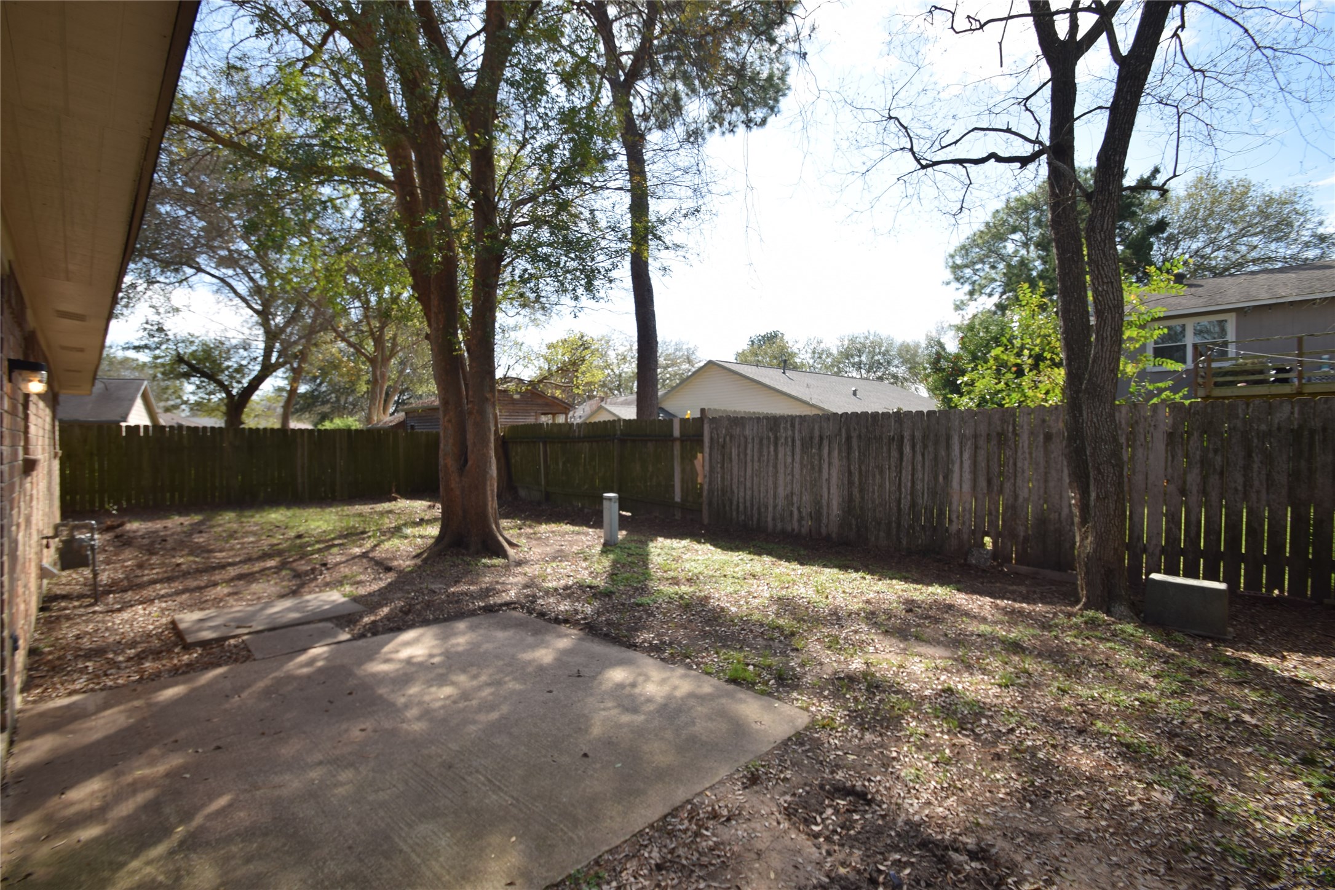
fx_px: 556
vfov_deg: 77.3
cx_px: 668
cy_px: 445
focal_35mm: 15
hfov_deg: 100.4
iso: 100
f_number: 7.1
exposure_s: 1/200
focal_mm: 10
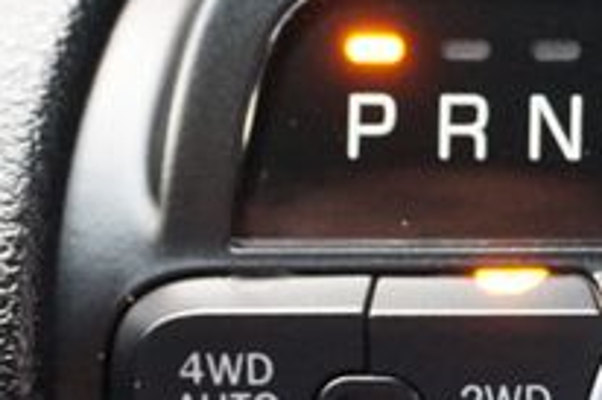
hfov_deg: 14.4
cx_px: 605
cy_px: 450
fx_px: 2339
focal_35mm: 140
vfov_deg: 9.7
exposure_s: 1/60
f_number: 5
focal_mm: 30
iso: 2500
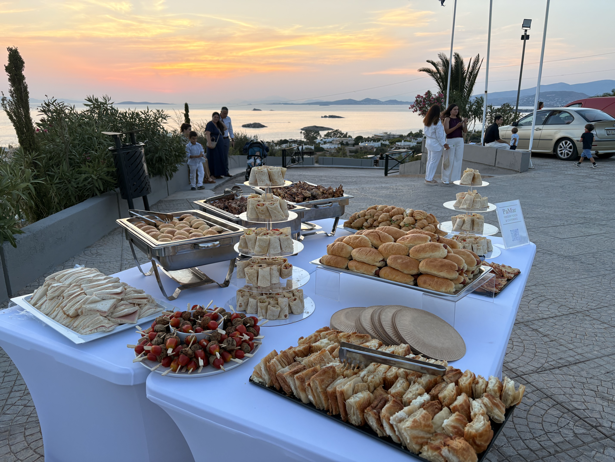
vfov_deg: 53.1
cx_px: 308
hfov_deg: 67.3
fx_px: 462
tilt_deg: -15.1
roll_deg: +0.3
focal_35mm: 26
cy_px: 231
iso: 64
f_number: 1.6
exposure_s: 1/122
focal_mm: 5.96
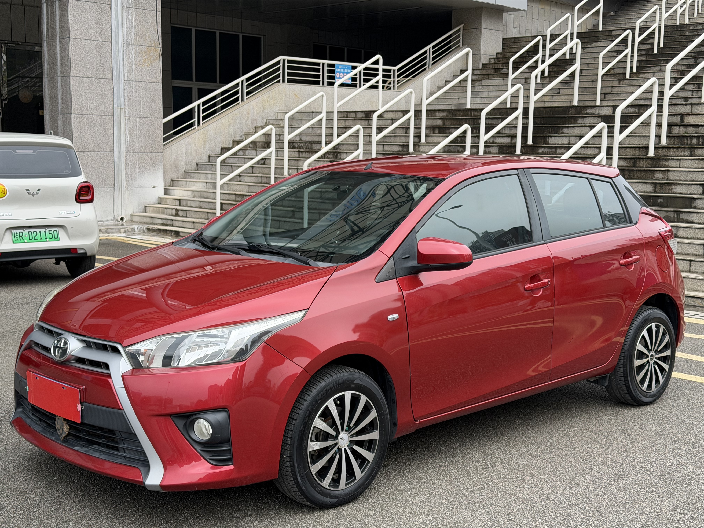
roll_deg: -0.9
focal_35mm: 48
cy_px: 264
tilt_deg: -7.2
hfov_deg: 39.7
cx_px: 352
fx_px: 976
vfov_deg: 30.3
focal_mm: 6.76
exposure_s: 1/1980
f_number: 1.78
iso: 80
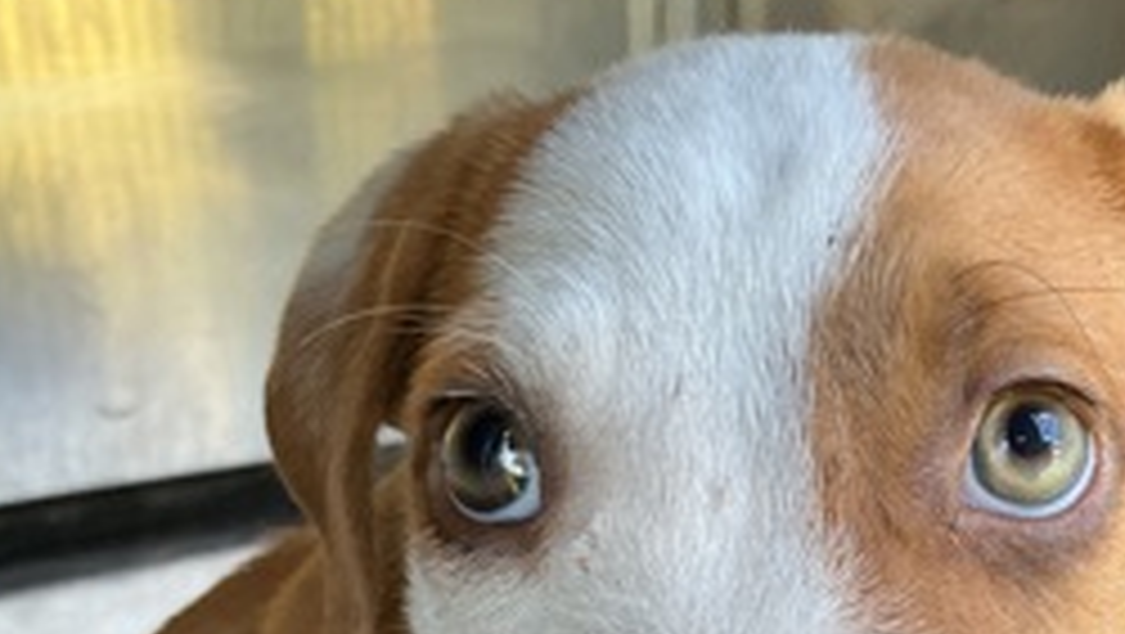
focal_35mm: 53
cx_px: 814
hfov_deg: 38.3
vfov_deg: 21.8
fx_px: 1582
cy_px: 641
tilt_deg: -24.5
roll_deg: -1.1
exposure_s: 1/50
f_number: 1.8
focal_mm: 3
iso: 64
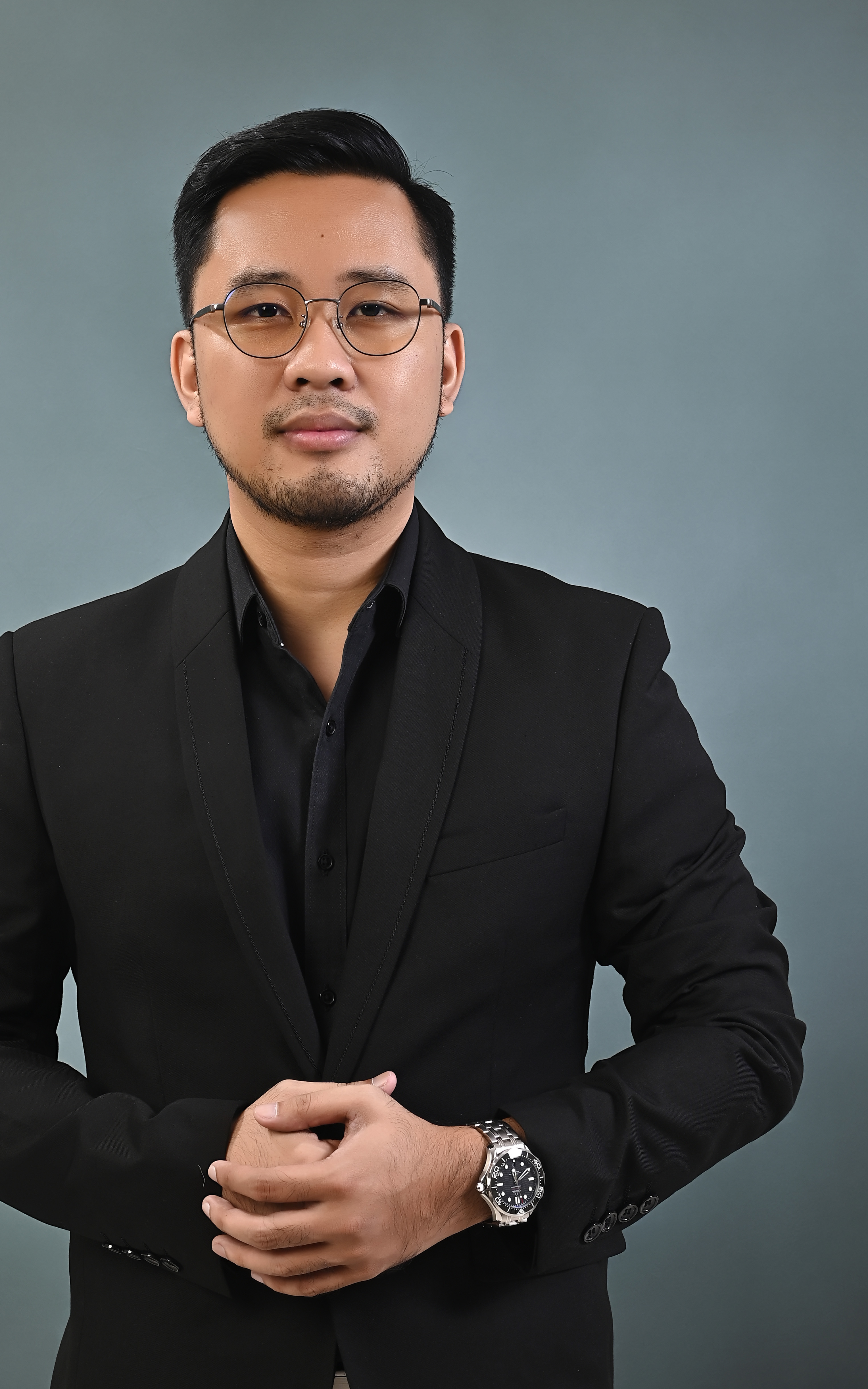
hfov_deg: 18.9
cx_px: 343
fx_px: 2611
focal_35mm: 69
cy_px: 838
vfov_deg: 29.7
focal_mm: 55
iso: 200
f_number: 9
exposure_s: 1/125
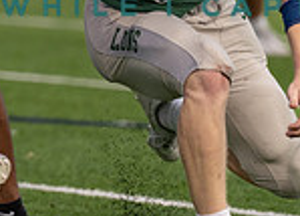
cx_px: -196
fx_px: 7836
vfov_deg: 1.6
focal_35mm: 918
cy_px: -96
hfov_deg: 2.2
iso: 500
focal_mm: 180
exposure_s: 1/1250
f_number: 2.8
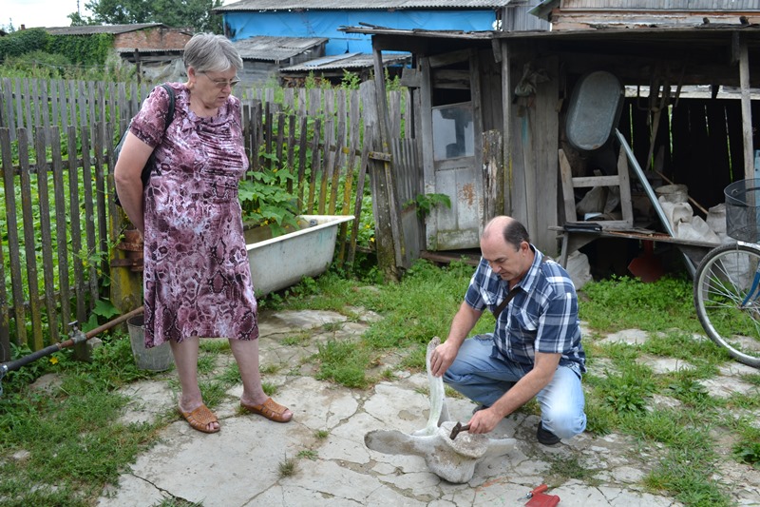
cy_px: 254
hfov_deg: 57.2
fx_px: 696
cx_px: 380
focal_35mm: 33
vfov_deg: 40.0
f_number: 5.6
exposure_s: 1/125
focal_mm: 22
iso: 110
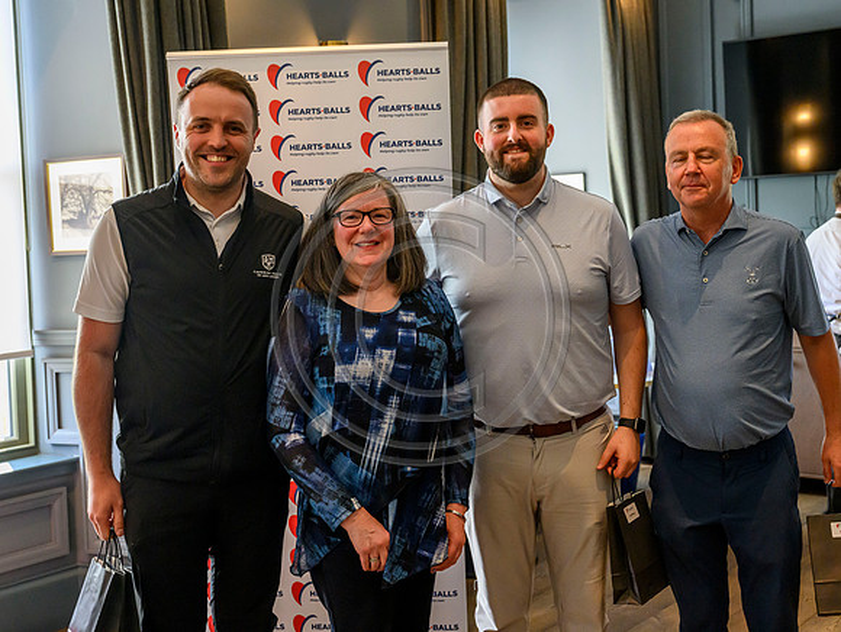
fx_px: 1164
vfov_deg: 30.4
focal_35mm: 48
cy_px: 283
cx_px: 480
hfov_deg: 39.6
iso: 5000
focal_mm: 40
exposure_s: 1/640
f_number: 4.5
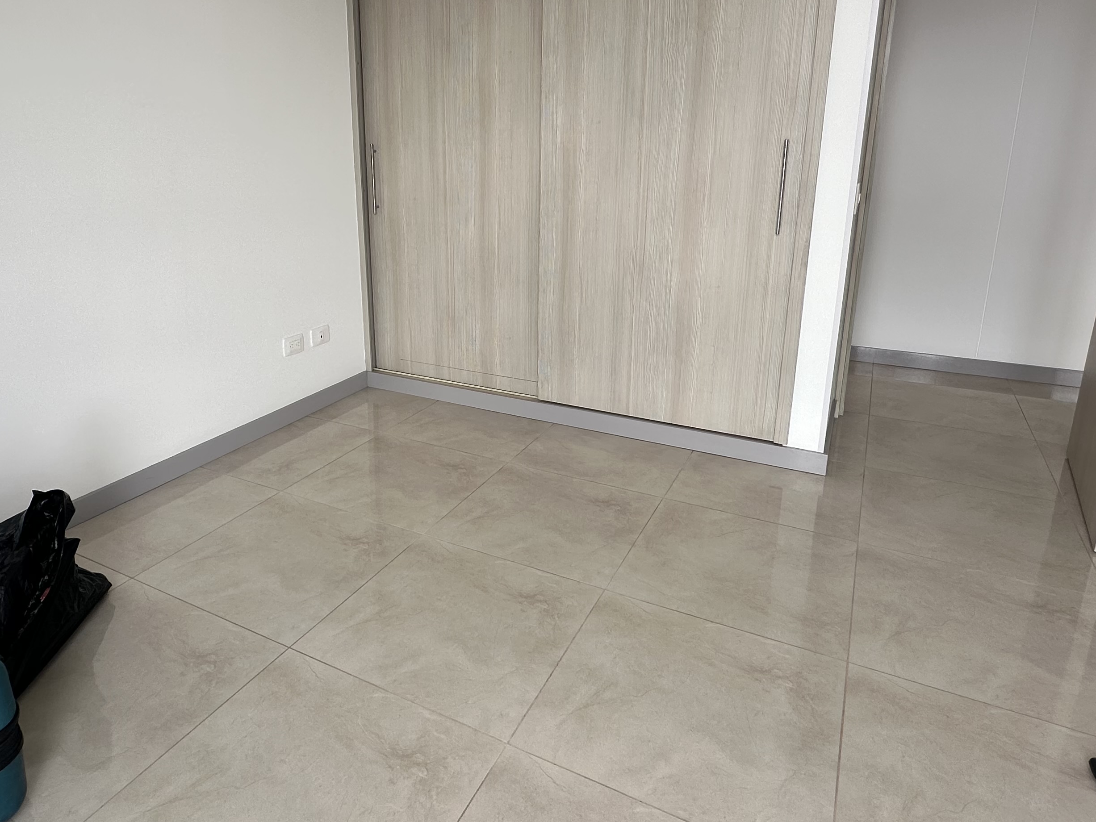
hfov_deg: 73.5
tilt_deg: -14.1
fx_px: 728
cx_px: 472
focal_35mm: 23
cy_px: 335
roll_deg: +1.4
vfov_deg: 58.5
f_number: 2.2
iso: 40
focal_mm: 2.22
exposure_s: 1/130
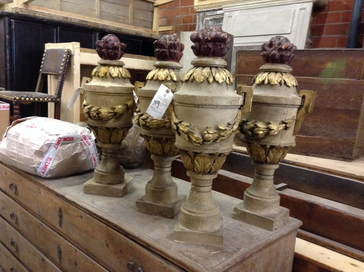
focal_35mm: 33
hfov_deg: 55.4
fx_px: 346
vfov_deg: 42.8
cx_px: 182
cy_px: 136
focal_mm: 3.3
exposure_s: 1/17
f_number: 2.4
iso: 250
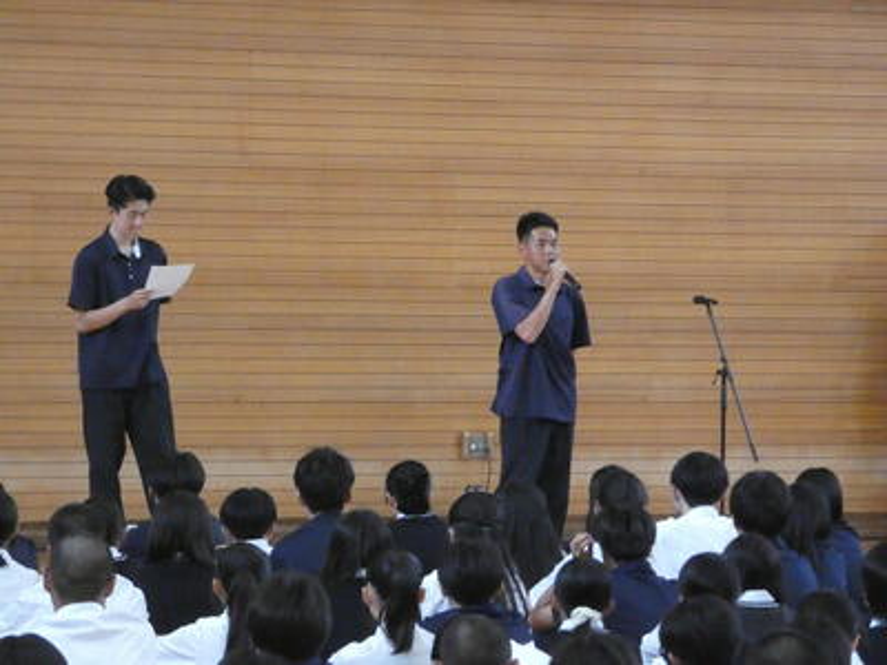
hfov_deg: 8.9
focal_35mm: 223
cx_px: 444
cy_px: 332
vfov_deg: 6.7
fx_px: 5714
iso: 3200
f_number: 5.5
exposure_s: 1/160
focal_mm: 39.9
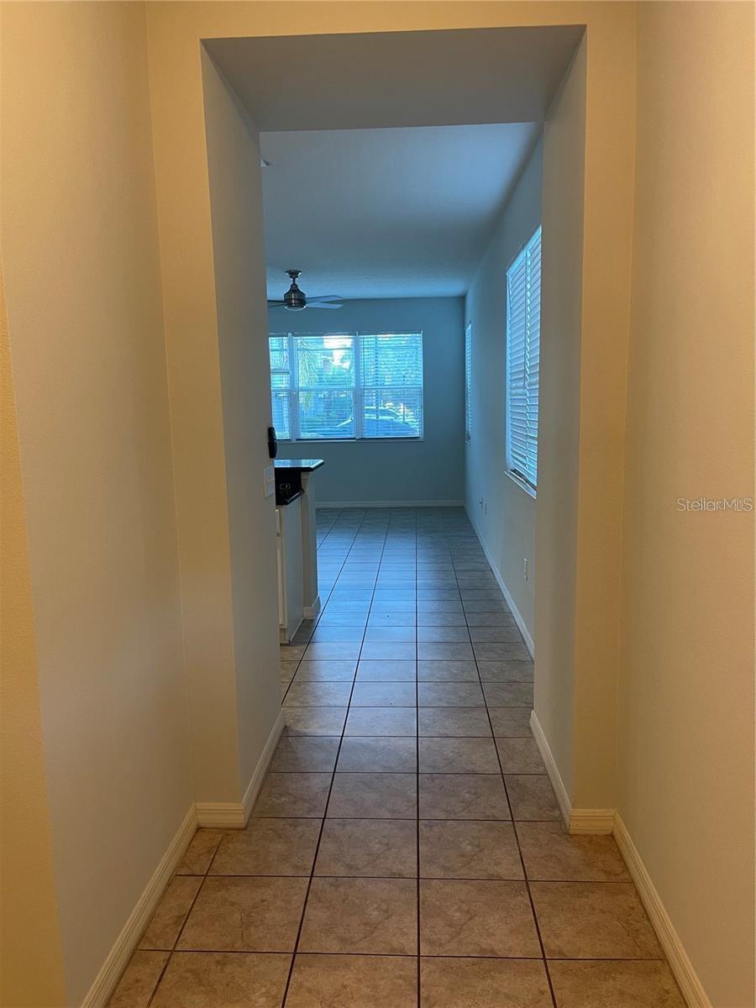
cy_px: 504
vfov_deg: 69.4
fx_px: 728
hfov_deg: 54.9
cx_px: 378
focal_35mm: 25
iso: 160
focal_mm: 5.1
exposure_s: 1/60
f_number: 1.6
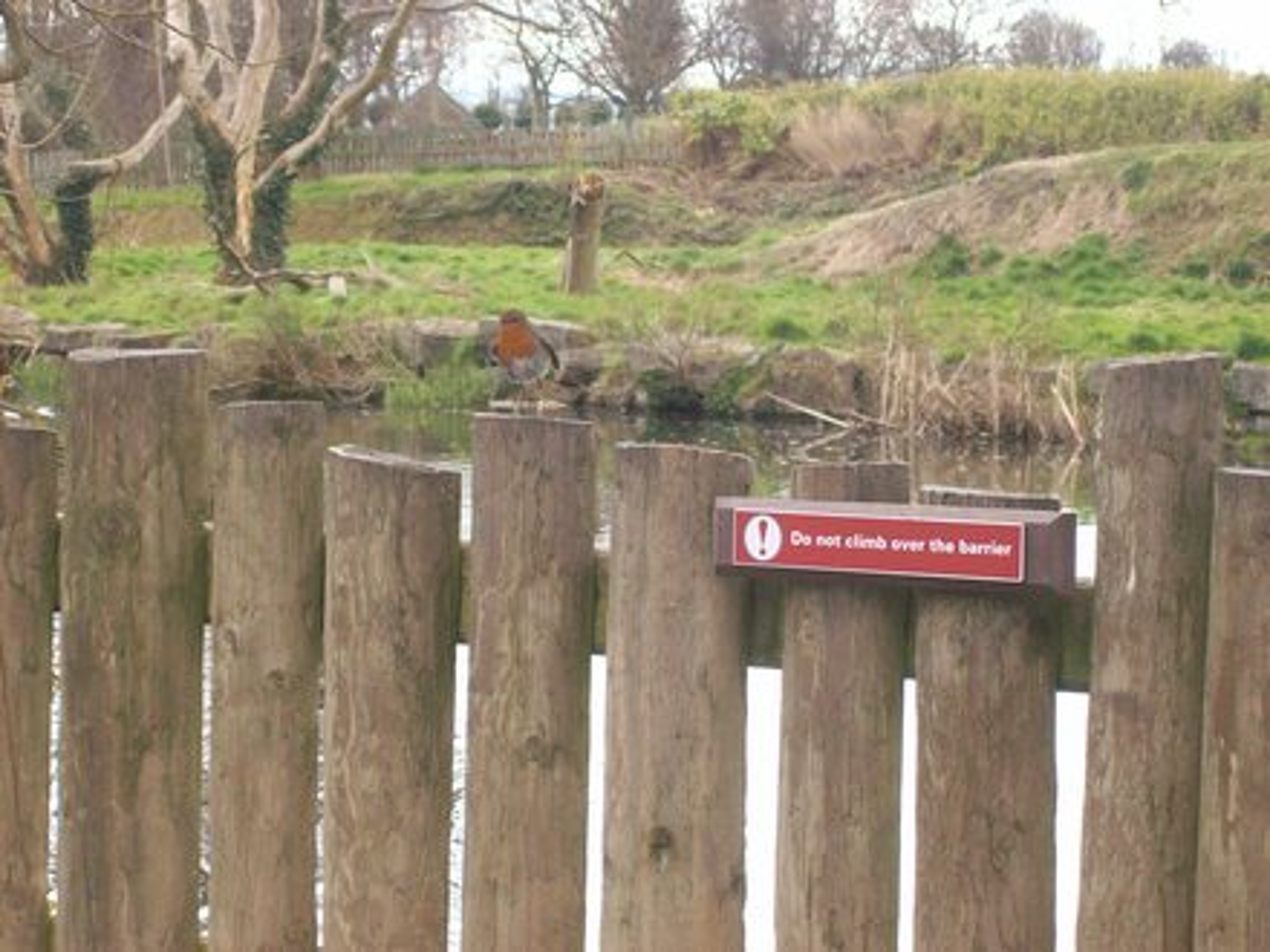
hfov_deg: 18.2
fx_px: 3962
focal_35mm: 108
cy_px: 476
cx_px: 635
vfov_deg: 13.7
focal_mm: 18
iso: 140
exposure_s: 1/213
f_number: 4.8
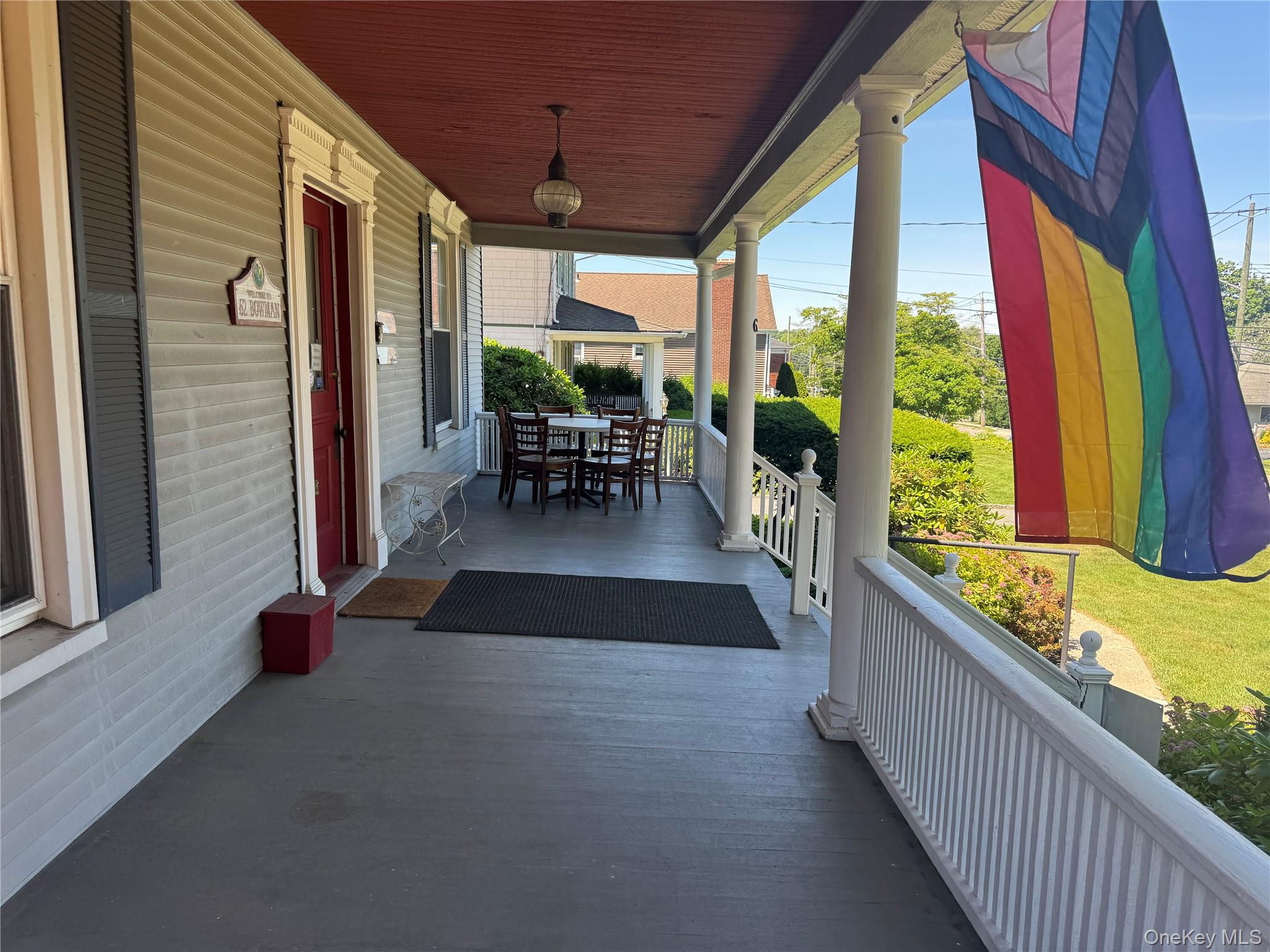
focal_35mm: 24
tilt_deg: -6.9
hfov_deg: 71.6
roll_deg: -2.7
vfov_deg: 56.8
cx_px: 635
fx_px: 881
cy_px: 476
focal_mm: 6.76
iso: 80
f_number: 1.78
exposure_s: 1/651
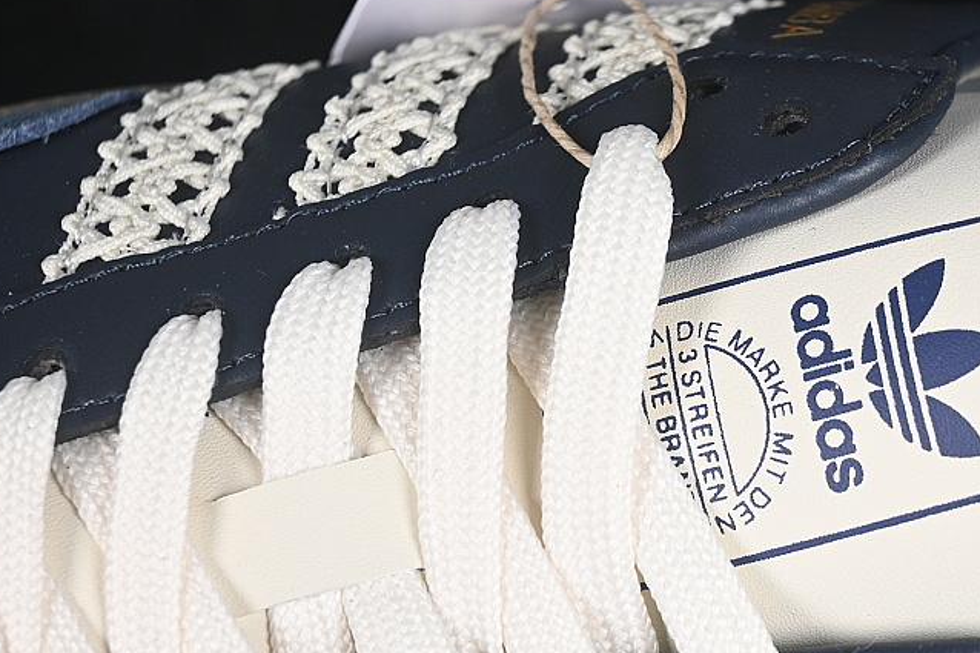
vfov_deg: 10.8
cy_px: 432
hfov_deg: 16.0
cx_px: 782
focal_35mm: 127
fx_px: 3456
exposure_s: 1/60
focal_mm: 50
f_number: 6.3
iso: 160
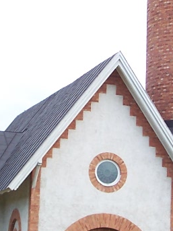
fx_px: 887
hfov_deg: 11.1
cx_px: 96
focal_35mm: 133
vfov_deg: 14.8
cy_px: 83
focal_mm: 6.3
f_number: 2.8
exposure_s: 1/250
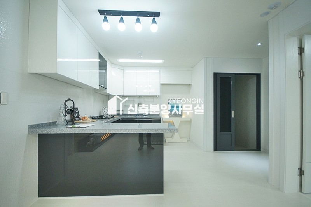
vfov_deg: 77.2
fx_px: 129
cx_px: 156
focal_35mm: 15
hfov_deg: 100.4
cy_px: 104
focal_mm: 10
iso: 800
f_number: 4
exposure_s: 1/160
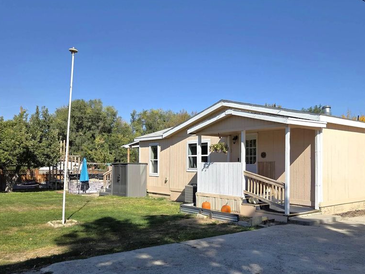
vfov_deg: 45.3
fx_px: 327
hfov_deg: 57.5
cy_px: 160
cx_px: 233
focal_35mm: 31
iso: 80
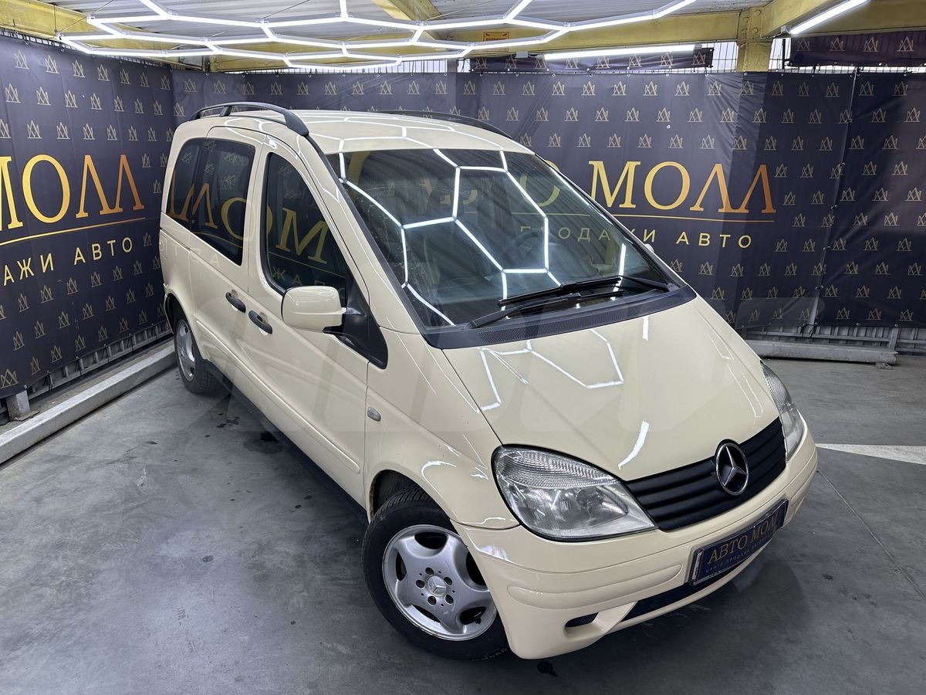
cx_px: 463
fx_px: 642
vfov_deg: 56.8
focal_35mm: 24
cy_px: 348
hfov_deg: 71.6
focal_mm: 6.86
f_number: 1.78
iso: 64
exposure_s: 1/100
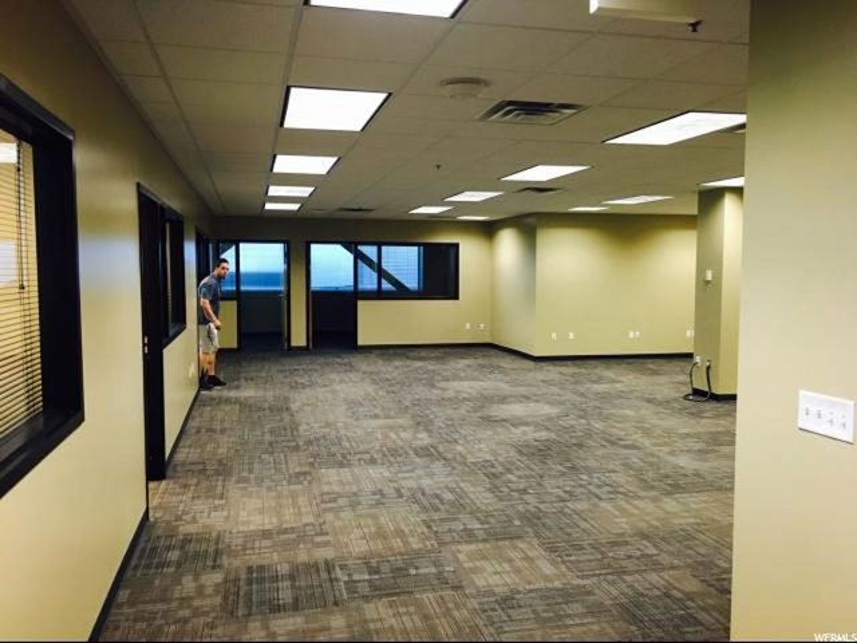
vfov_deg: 48.2
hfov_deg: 61.7
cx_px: 428
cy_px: 322
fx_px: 718
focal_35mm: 29
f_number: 2.2
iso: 125
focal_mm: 4.15
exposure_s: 1/30
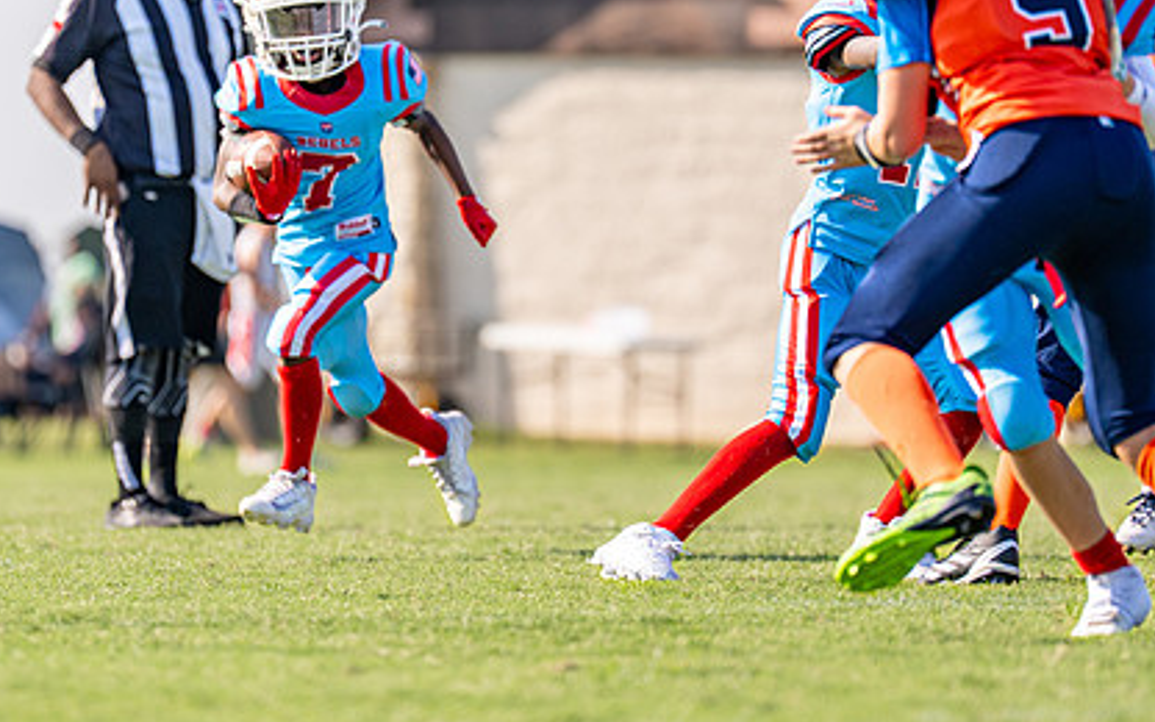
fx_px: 14606
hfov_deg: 4.5
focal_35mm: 464
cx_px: 568
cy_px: 295
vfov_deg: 2.8
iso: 160
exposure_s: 1/2500
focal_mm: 200
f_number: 2.8
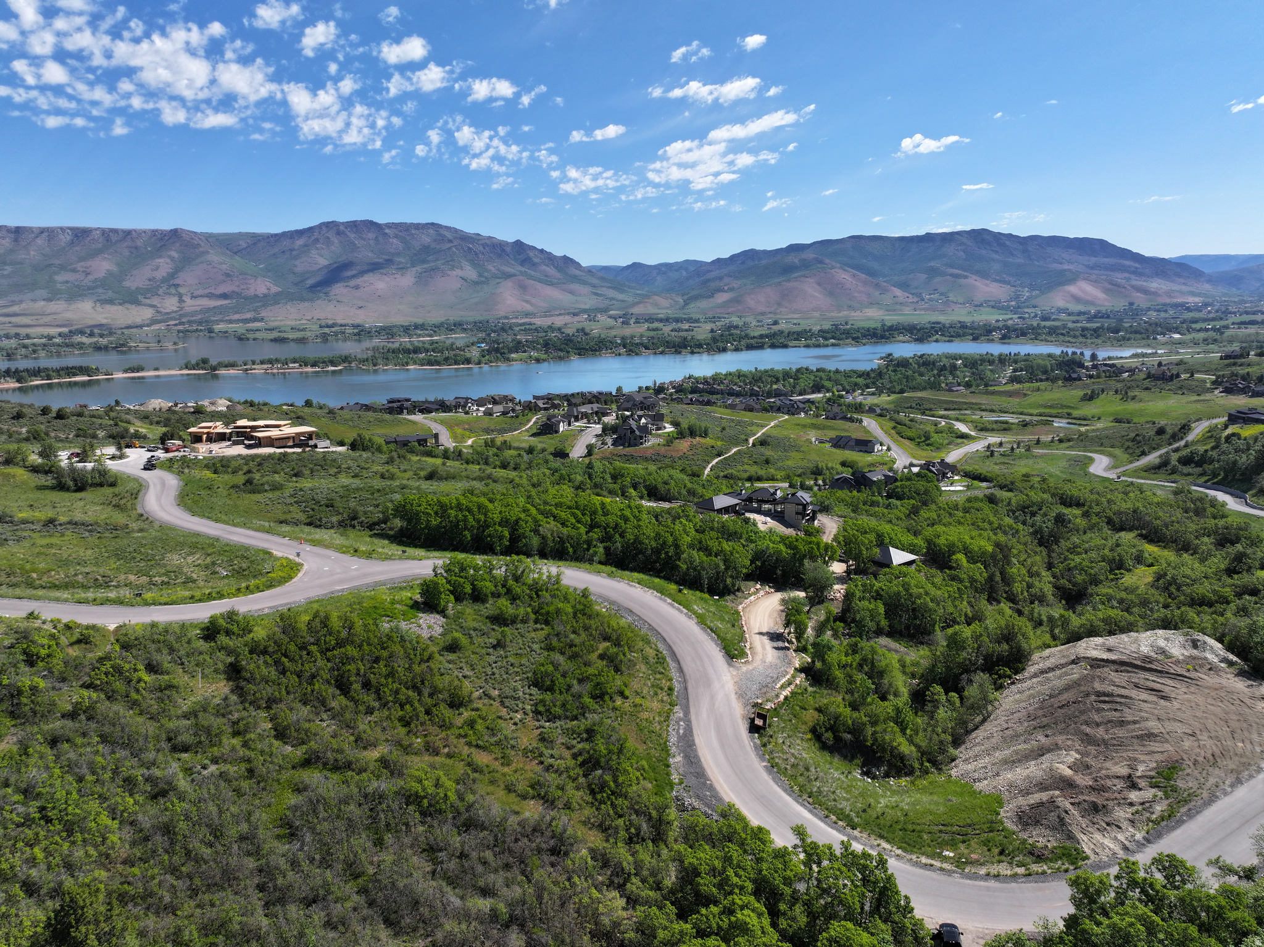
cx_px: 632
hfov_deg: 71.6
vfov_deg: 56.8
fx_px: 876
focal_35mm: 24
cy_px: 474
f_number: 2.8
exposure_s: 1/2000
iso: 110
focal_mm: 12.29
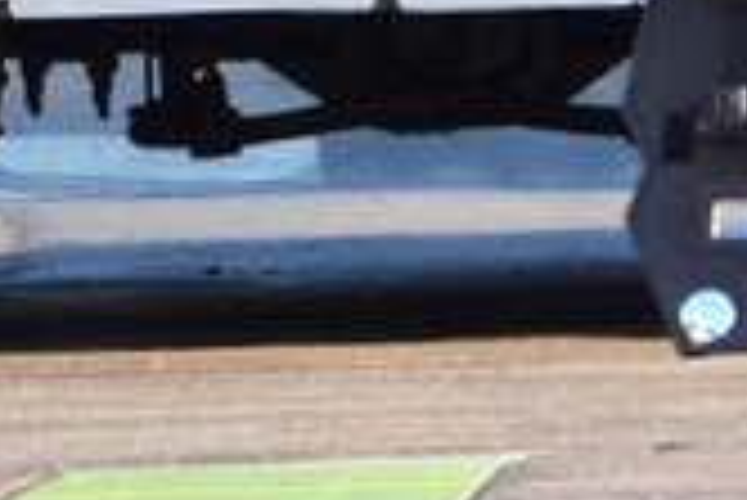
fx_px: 50278
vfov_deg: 0.6
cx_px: 1791
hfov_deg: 0.9
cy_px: -743
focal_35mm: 2421
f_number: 5.6
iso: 2000
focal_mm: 262
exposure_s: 1/1250
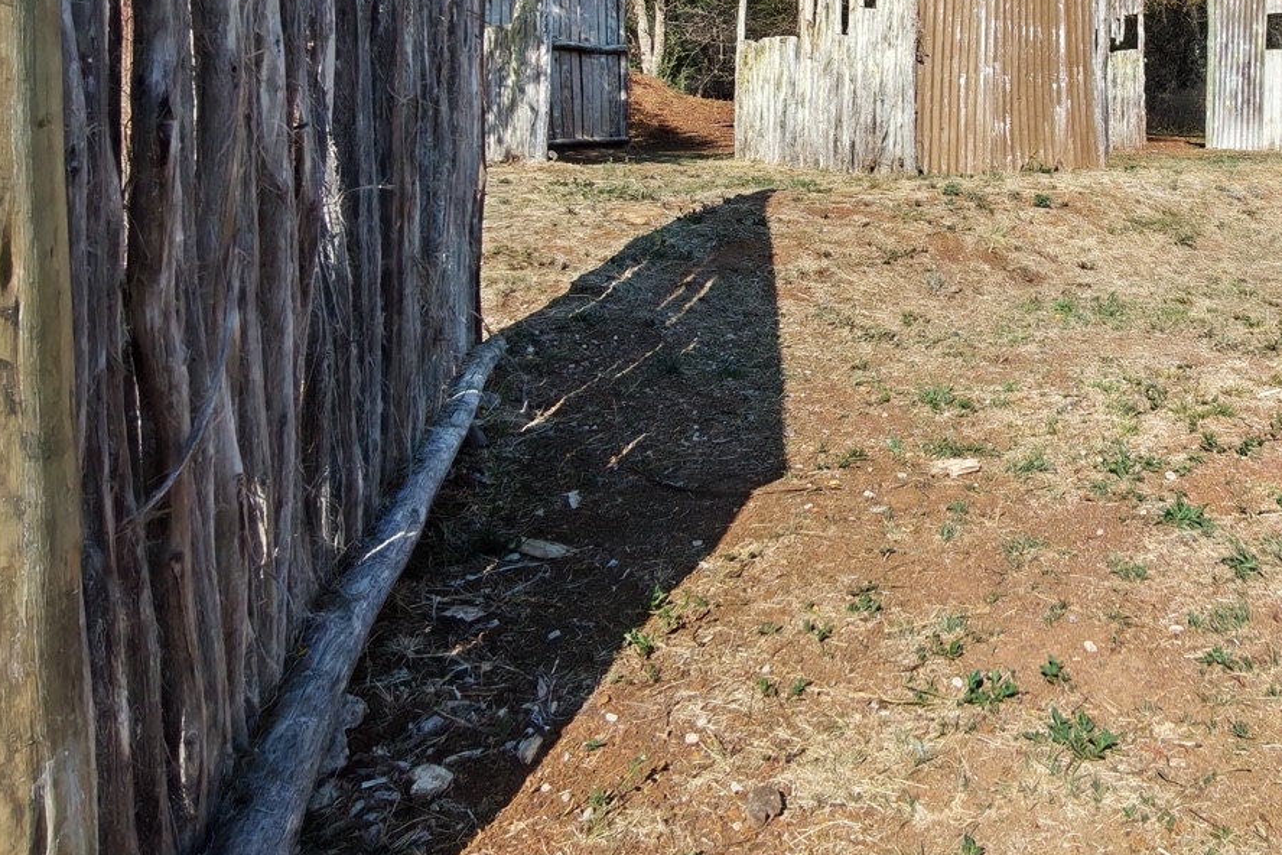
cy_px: 117
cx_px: 1013
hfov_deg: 57.6
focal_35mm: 30
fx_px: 1068
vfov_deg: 40.9
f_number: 2.2
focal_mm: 1.96
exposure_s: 1/780
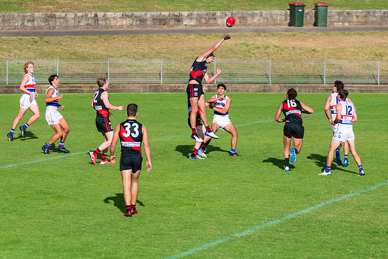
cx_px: 211
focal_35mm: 278
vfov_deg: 5.0
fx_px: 2993
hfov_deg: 7.4
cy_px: 110
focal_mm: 220
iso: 1000
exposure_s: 1/5000
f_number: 5.3
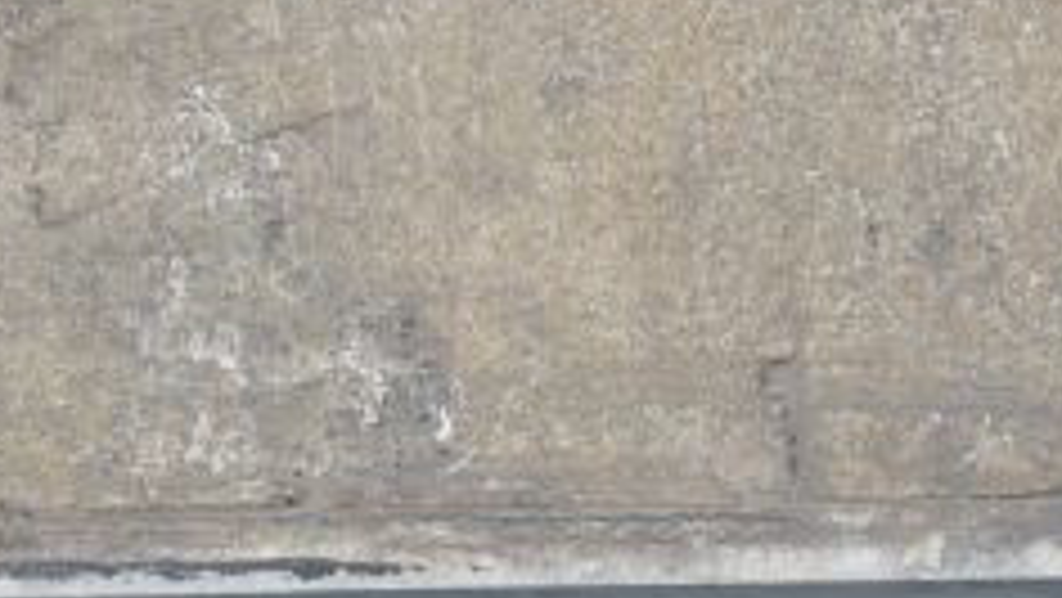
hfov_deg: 9.4
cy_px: 1888
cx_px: -308
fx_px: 6339
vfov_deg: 5.1
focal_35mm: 225
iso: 400
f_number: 5.6
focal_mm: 25
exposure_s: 1/125
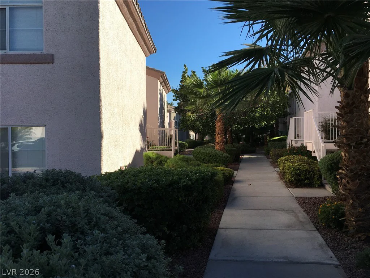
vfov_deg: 48.2
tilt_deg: -1.8
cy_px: 139
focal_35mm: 29
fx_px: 310
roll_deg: +0.5
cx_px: 185
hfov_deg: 61.7
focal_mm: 4.15
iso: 25
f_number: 2.2
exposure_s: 1/1202
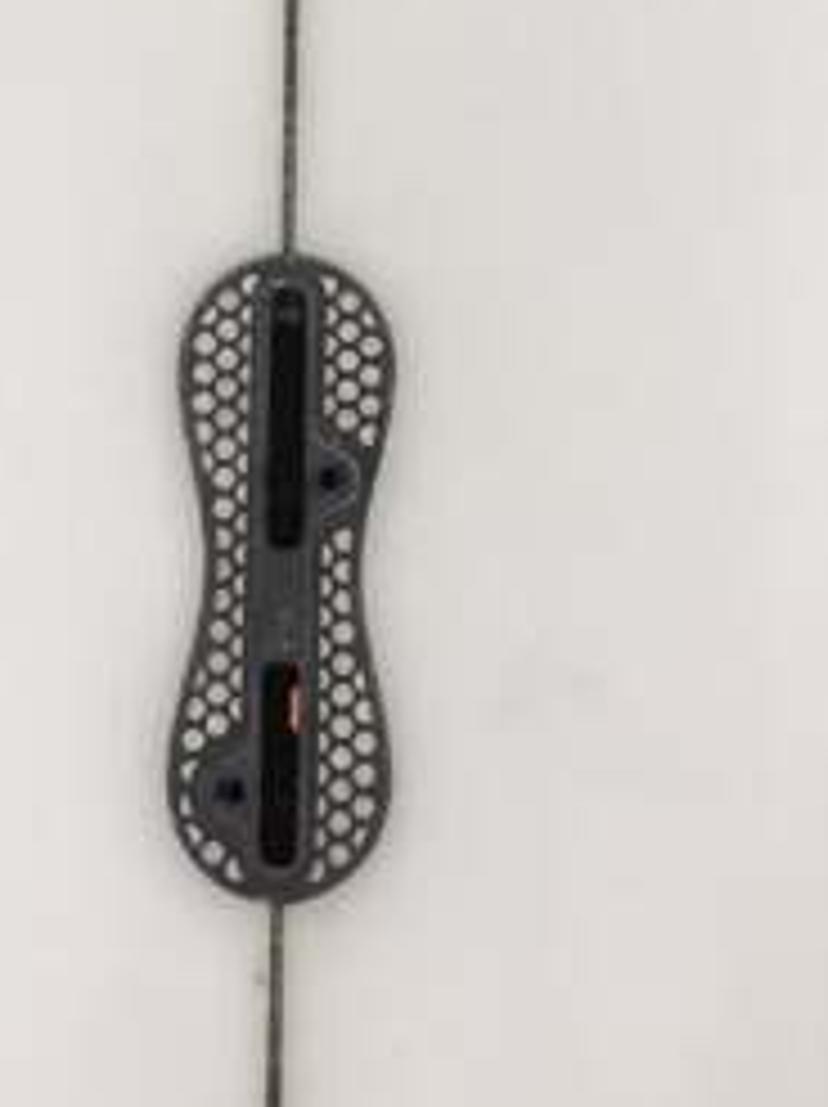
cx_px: 374
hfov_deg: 14.6
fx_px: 3227
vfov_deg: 19.0
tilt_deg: -68.8
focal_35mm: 101
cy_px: 14
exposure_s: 1/100
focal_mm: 3.3
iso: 64
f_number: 2.4
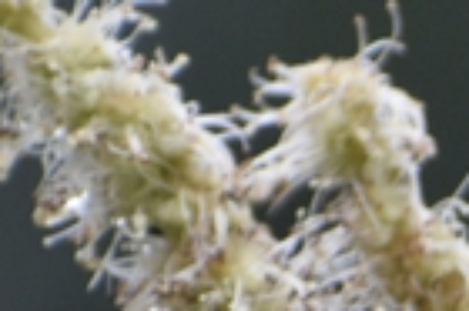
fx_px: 29994
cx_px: 824
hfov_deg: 0.9
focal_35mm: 2305
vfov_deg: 0.6
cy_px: 747
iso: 640
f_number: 5.6
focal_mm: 210
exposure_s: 1/800
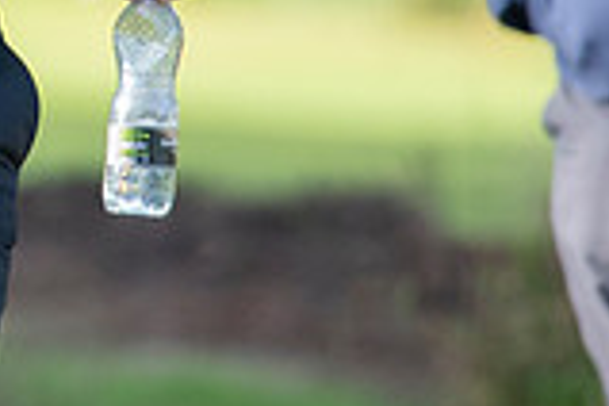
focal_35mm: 1644
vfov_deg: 0.8
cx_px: -333
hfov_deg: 1.3
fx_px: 27809
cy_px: -274
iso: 1000
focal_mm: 300
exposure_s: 1/1250
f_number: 4.5
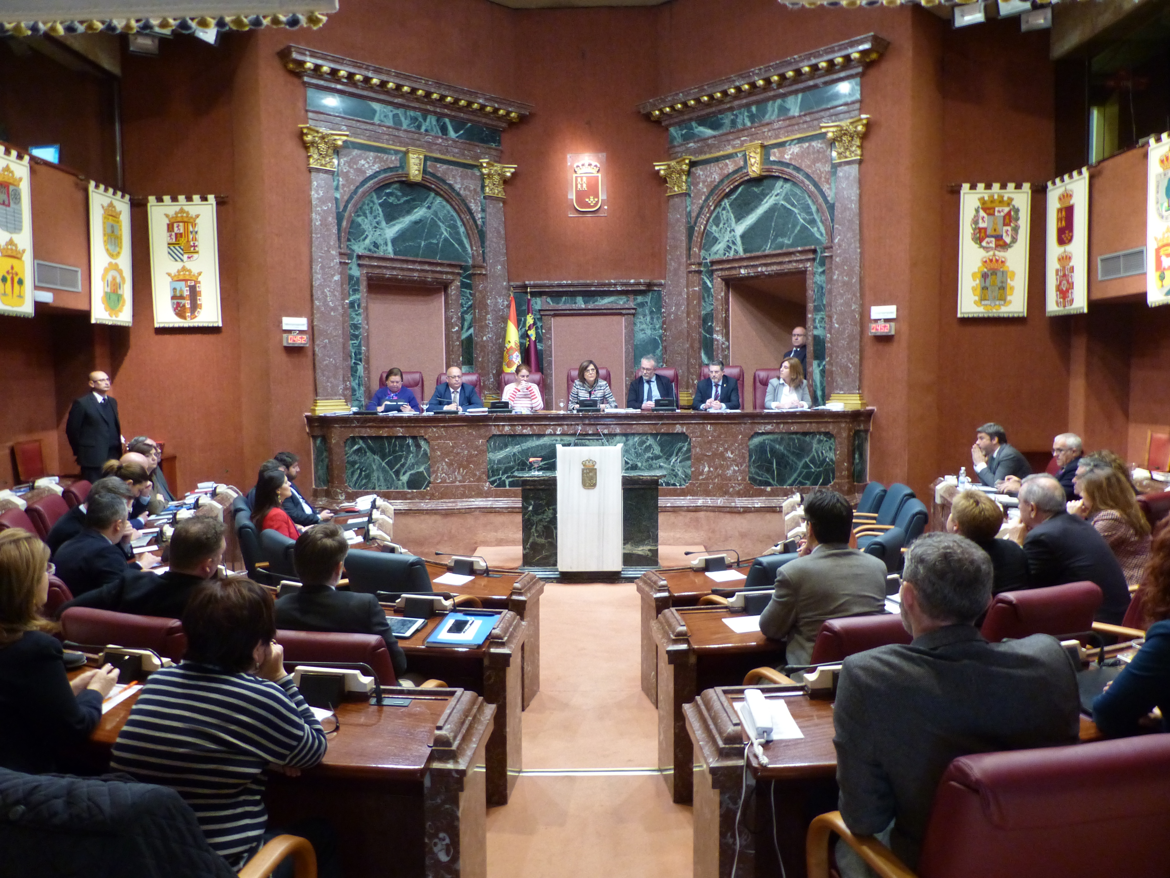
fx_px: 845
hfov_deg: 69.4
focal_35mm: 25
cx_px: 585
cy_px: 439
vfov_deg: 54.9
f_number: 2.8
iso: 400
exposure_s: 1/15
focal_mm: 4.5
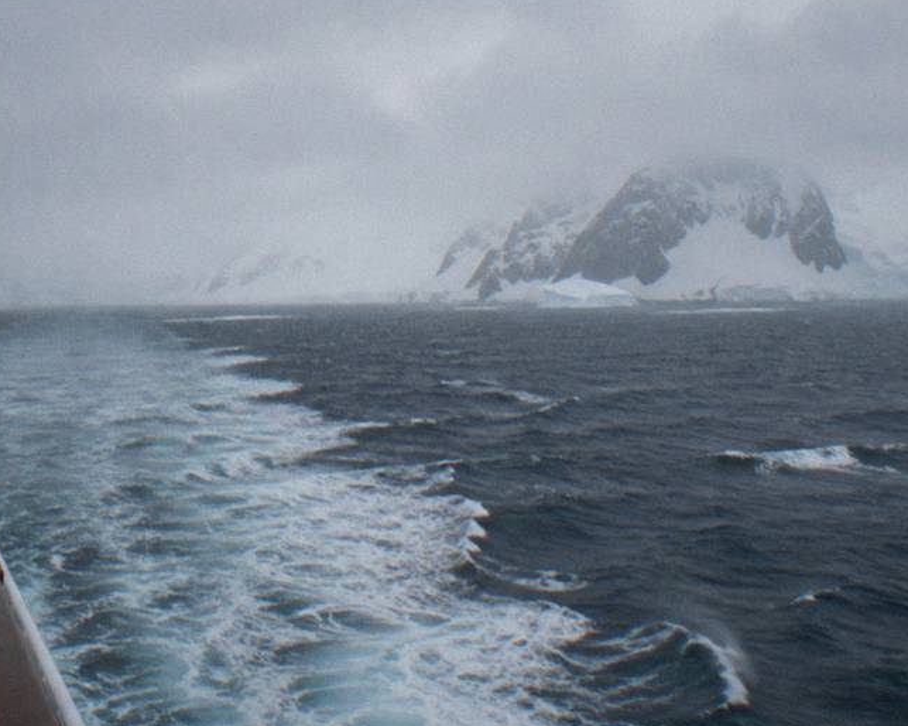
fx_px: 1451
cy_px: 274
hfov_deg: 34.7
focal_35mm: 54
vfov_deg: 28.0
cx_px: 421
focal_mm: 37
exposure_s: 1/200
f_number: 6.3
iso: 200
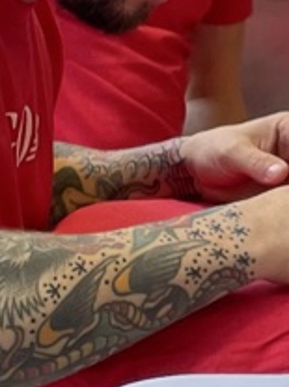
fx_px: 2251
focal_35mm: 202
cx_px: 807
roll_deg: -1.4
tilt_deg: +0.8
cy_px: -198
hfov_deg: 6.8
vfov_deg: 9.5
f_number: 1.6
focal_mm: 4.2
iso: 40
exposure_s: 1/82
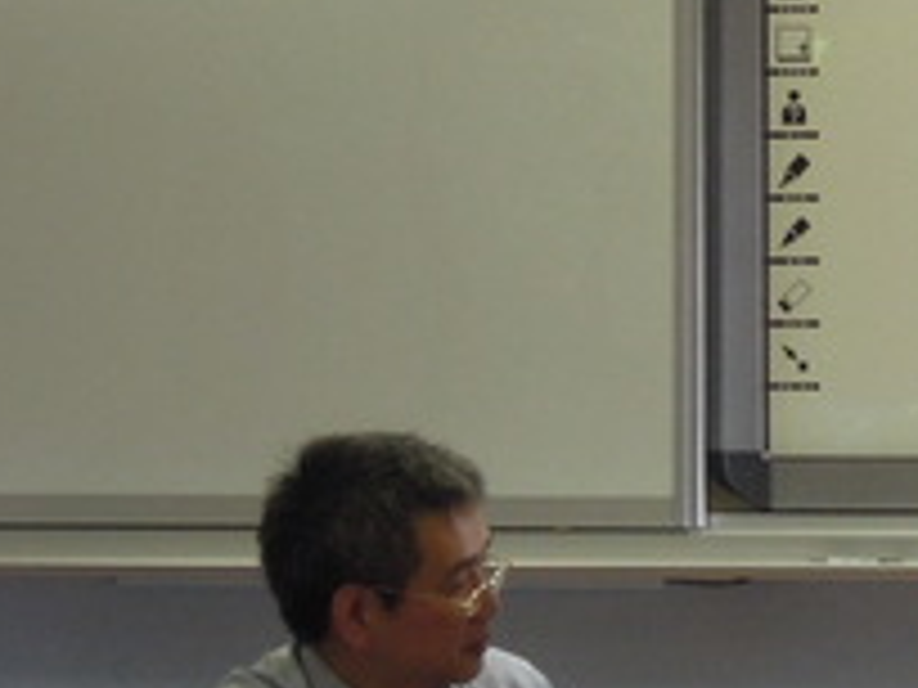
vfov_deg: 4.3
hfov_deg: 5.7
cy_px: 510
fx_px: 9096
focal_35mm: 343
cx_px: 1260
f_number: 5.5
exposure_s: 1/50
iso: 400
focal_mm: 17.9
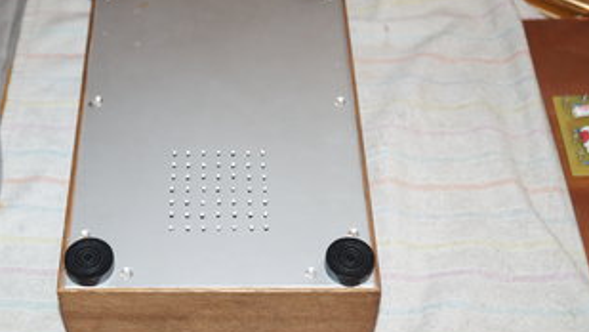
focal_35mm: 57
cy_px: 155
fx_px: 890
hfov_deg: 36.4
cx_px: 225
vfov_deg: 21.1
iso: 800
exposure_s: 1/160
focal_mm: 28
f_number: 4.5
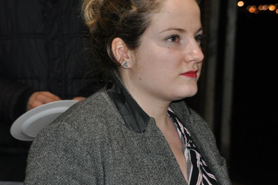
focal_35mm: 125
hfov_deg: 16.4
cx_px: 87
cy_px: 71
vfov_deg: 10.9
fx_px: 964
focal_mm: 60
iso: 800
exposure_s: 1/60
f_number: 5
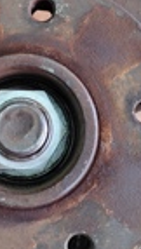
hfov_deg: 14.3
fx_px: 555
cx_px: 10
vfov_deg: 25.1
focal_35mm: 84
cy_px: 80
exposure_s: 1/100
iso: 320
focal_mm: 6.19
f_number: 1.65
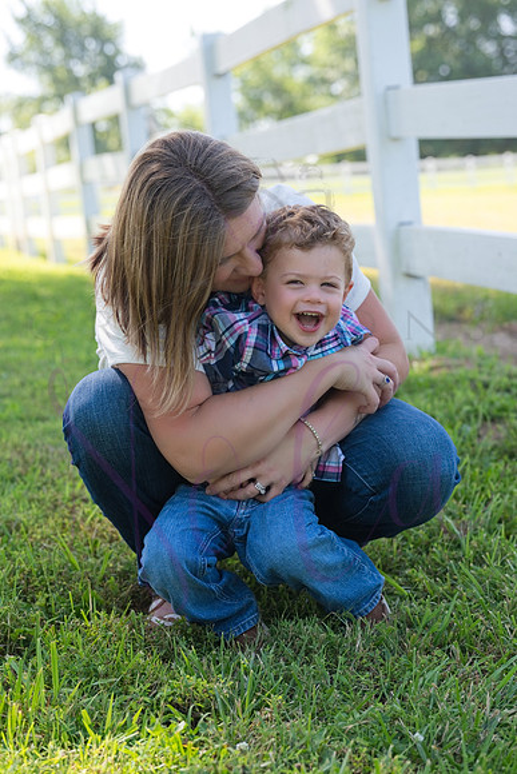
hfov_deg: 22.3
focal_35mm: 61
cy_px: 387
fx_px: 1313
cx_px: 258
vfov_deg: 32.9
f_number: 4
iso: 400
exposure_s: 1/640
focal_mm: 61
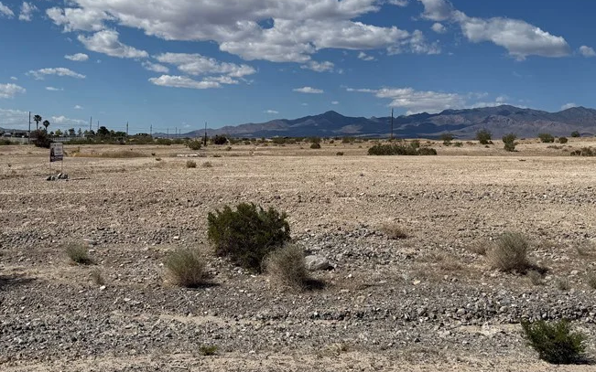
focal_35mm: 40
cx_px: 246
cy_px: 148
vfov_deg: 31.9
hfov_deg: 49.0
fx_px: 650
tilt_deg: +0.9
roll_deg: -2.6
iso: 80
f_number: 1.78
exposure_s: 1/11905
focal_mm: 6.76
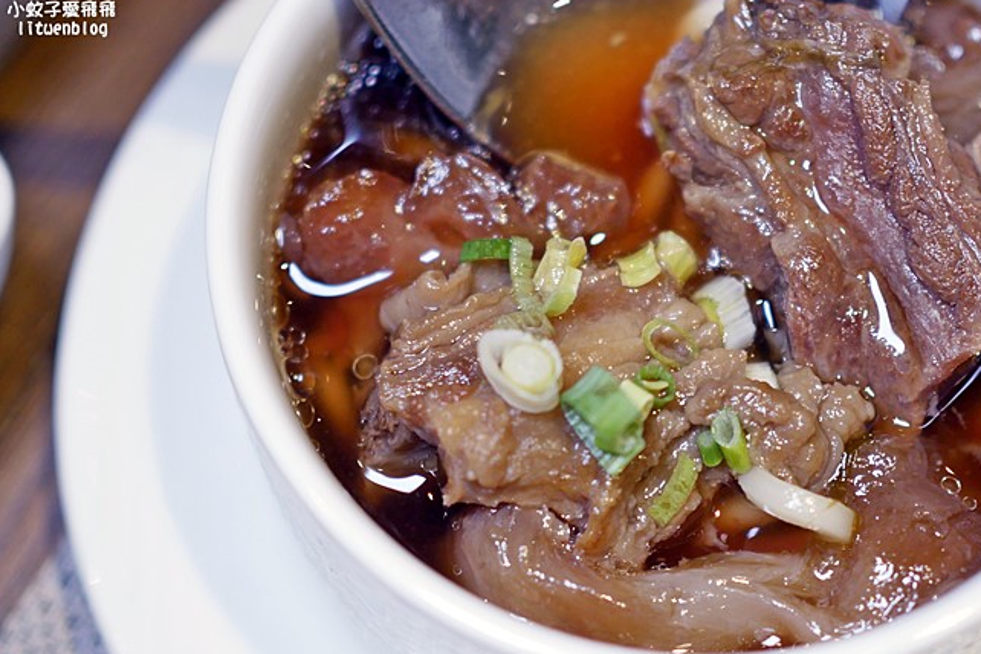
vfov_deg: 16.8
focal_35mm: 81
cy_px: 287
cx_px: 665
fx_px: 2207
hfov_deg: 24.9
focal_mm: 25
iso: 200
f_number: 1.8
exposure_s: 1/80
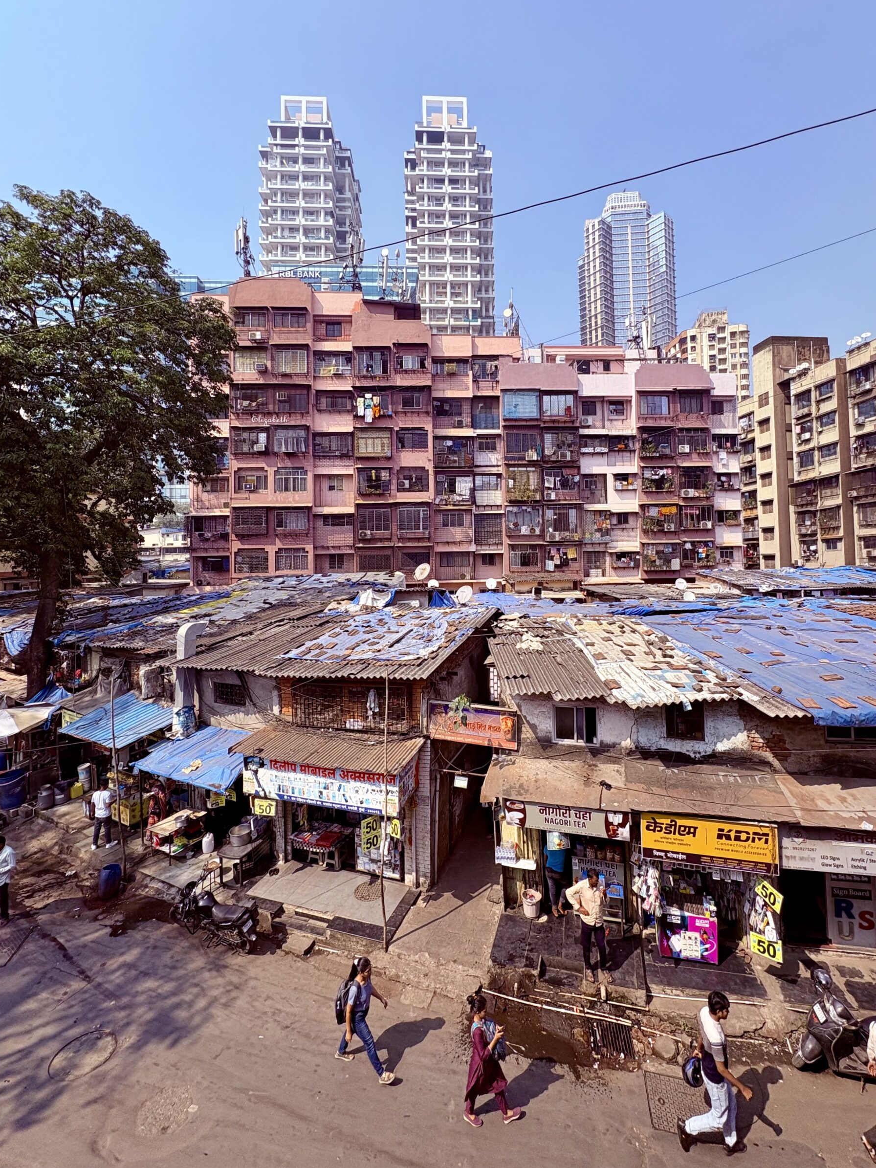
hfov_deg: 81.7
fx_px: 506
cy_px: 544
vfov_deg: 98.0
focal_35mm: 15
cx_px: 462
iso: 50
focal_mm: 2.22
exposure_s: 1/1477
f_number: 2.2
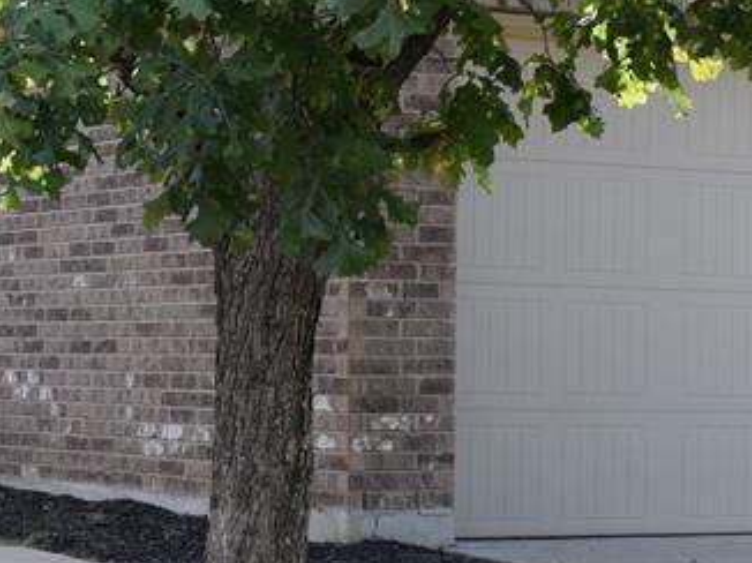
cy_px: 231
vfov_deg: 11.7
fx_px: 2757
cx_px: 69
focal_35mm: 127
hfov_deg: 15.3
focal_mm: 28
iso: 320
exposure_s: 1/250
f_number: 8
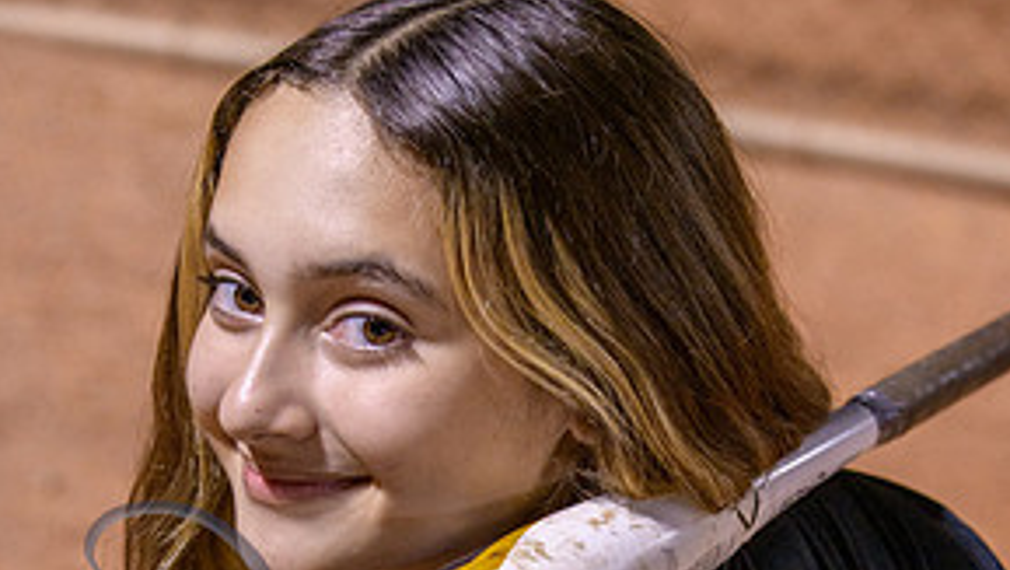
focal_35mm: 114
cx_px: 514
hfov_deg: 18.8
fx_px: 3055
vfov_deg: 10.4
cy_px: 773
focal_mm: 70
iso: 4000
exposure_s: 1/250
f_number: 5
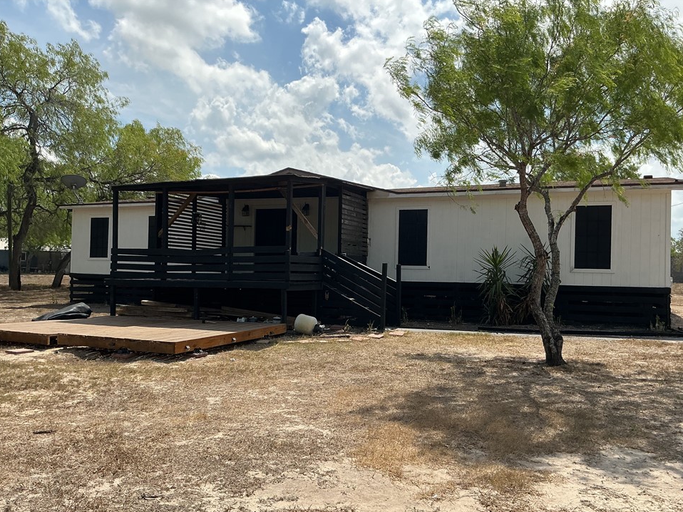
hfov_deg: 58.4
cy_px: 272
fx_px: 612
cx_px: 346
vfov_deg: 45.4
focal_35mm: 31
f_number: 1.8
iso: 25
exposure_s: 1/2801
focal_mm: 3
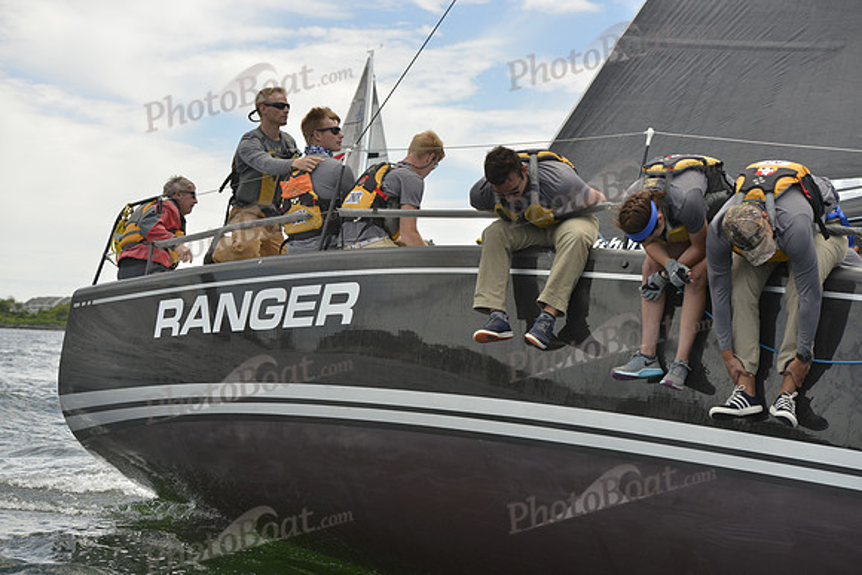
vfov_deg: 19.5
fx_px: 1676
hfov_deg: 28.8
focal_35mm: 70
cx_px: 431
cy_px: 288
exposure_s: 1/1600
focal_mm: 70
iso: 280
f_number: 5
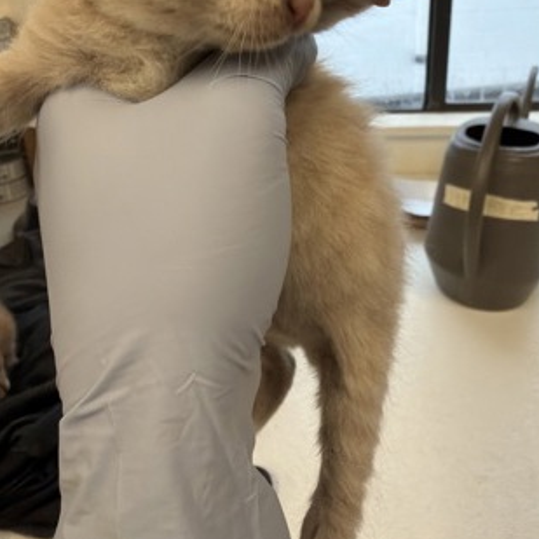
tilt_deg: -18.0
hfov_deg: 54.0
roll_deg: +2.7
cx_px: 271
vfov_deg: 52.9
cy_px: 178
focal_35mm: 30
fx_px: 528
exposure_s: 1/120
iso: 160
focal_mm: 2.22
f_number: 2.2
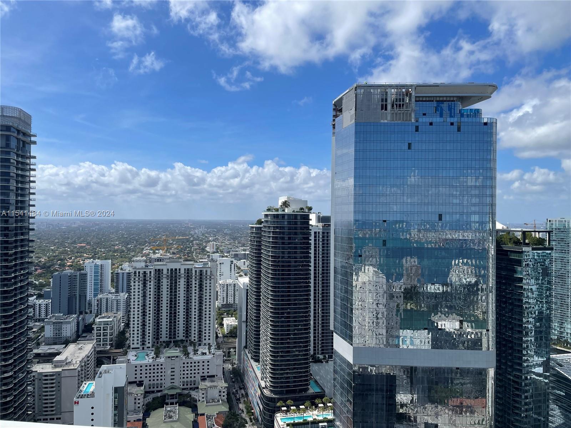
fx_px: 429
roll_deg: -0.4
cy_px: 214
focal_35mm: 26
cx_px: 286
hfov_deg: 67.3
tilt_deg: +1.6
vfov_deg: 53.1
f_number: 1.6
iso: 32
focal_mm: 4.2
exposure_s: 1/5291
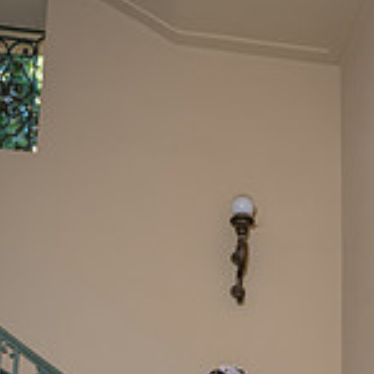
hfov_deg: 27.6
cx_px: 232
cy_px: 442
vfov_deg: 25.1
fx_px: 758
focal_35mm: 62
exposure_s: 1/200
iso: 200
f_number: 2.8
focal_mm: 24
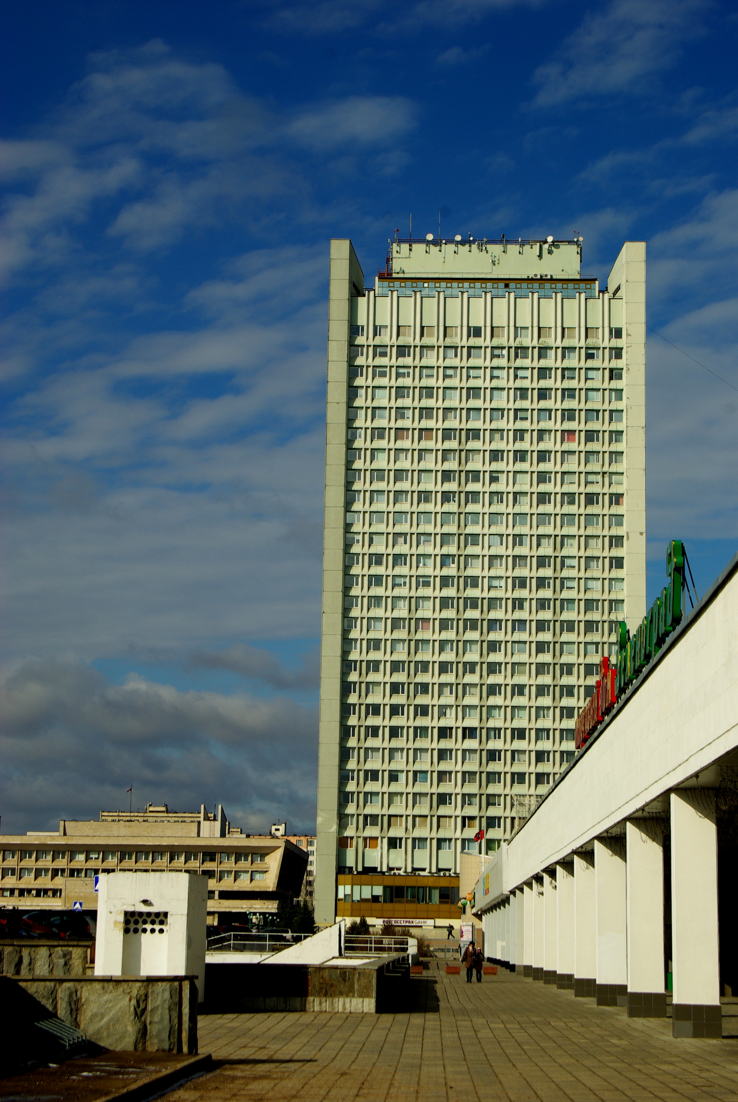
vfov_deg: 29.8
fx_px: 2070
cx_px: 369
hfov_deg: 20.2
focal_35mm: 68
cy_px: 551
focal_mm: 45
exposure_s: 1/500
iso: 100
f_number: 8
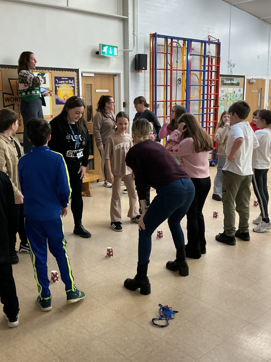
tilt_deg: -10.8
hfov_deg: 37.7
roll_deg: +1.4
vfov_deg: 49.0
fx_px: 397
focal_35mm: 38
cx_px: 123
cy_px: 179
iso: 125
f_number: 1.8
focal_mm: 3
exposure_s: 1/50
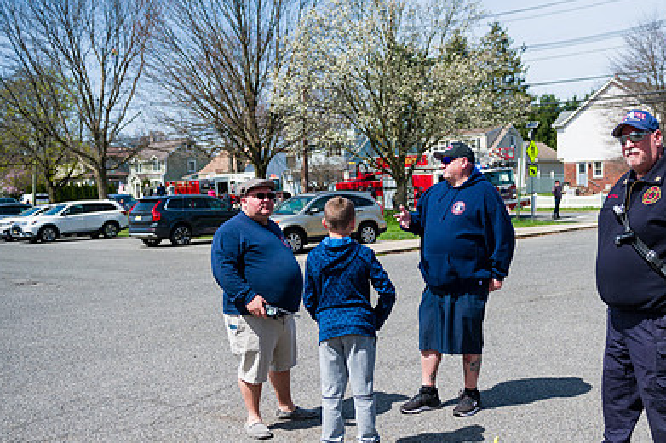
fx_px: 795
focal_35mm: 43
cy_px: 254
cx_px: 433
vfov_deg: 31.1
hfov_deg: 44.9
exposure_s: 1/4000
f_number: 4
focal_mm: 29
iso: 200
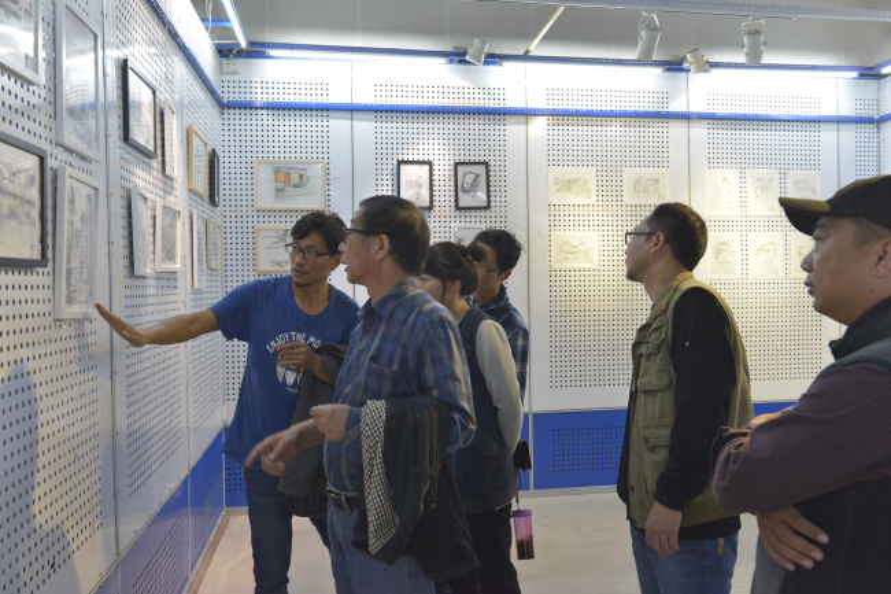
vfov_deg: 42.3
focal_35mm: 31
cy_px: 297
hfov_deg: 60.3
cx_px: 446
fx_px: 767
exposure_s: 1/125
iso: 3200
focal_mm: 31
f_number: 5.6
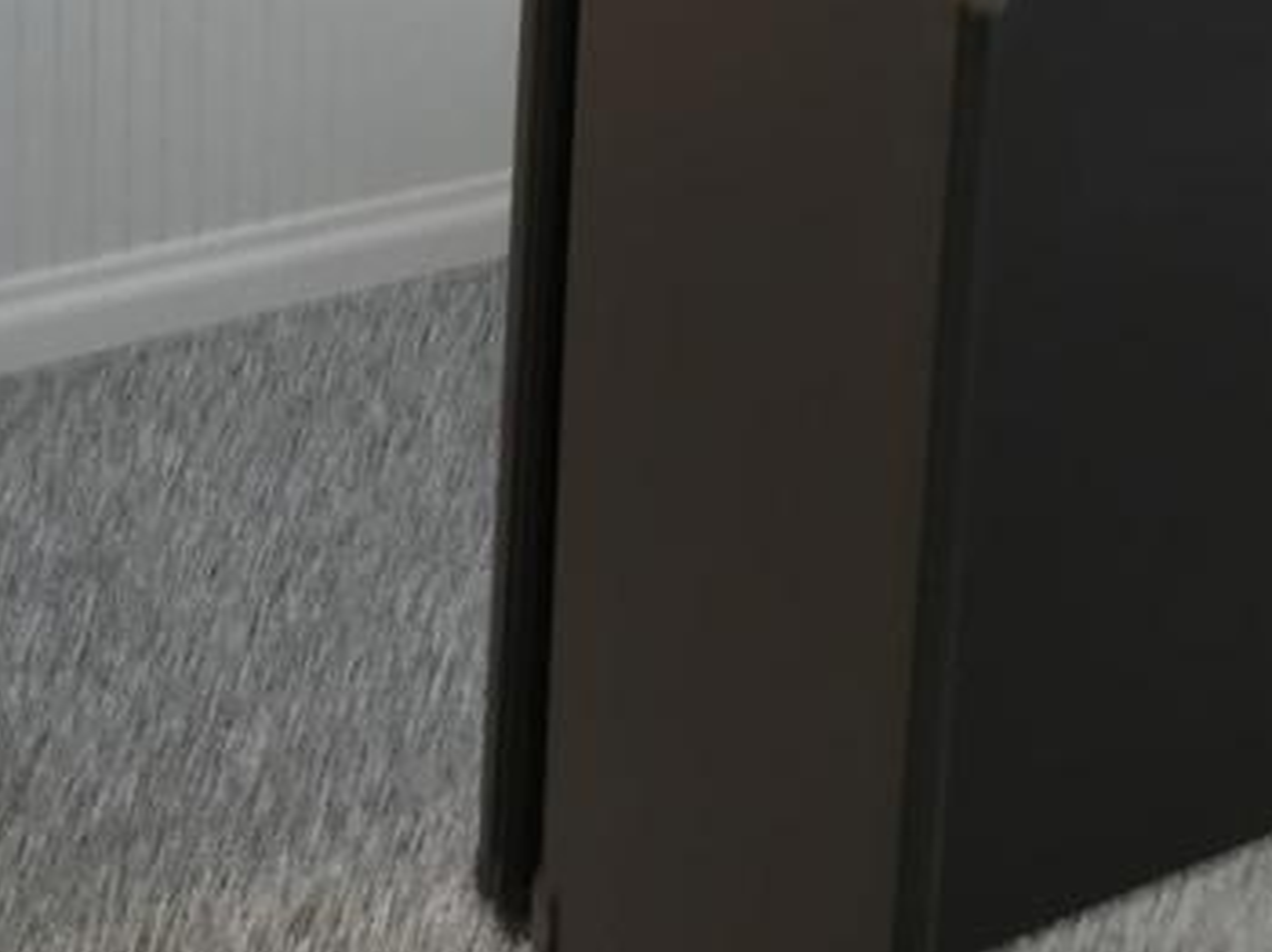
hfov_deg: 23.1
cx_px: 73
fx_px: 3011
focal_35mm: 82
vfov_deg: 17.0
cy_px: -240
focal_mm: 3.99
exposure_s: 1/60
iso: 25
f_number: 1.8
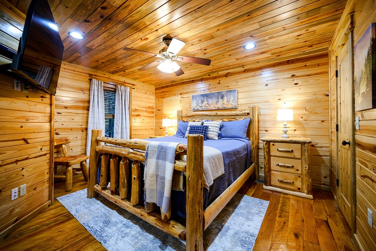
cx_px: 188
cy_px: 126
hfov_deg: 104.2
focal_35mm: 14
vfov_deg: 81.2
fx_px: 146
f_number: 4
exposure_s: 1/40
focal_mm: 14
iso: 1250
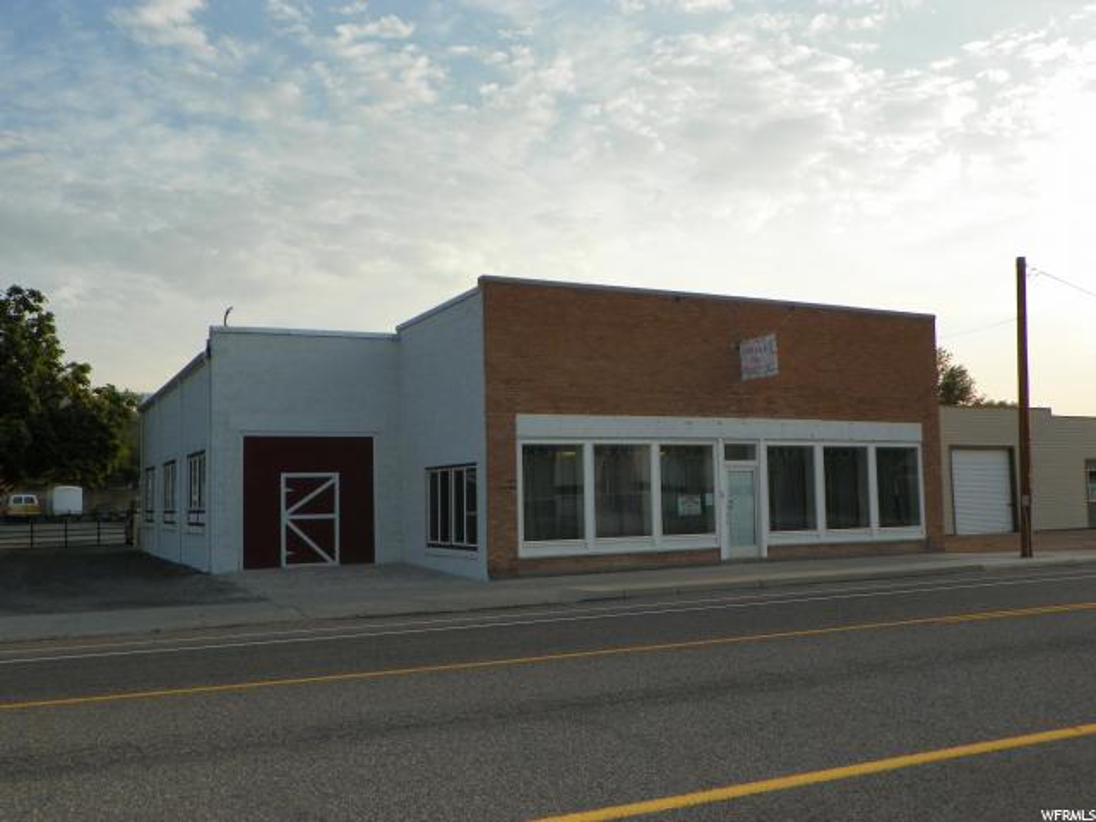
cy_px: 411
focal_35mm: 34
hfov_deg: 54.0
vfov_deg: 41.8
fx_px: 1076
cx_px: 548
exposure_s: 1/400
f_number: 4
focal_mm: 6.1
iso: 64
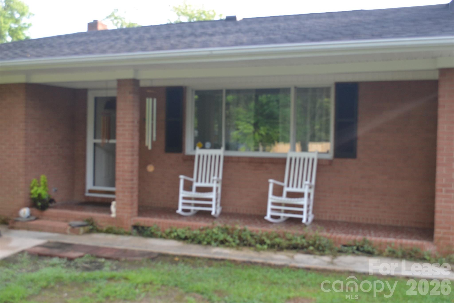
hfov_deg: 49.6
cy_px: 152
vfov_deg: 34.2
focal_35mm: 39
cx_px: 227
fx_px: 492
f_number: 5.6
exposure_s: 1/125
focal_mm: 26
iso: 400
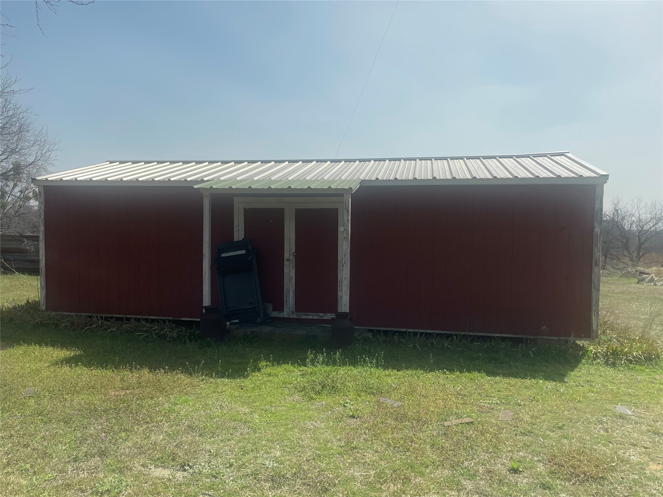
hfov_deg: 67.3
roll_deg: -0.6
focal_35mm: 26
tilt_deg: -2.7
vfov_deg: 53.1
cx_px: 332
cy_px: 248
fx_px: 498
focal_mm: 4.2
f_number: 1.6
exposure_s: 1/5291
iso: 32
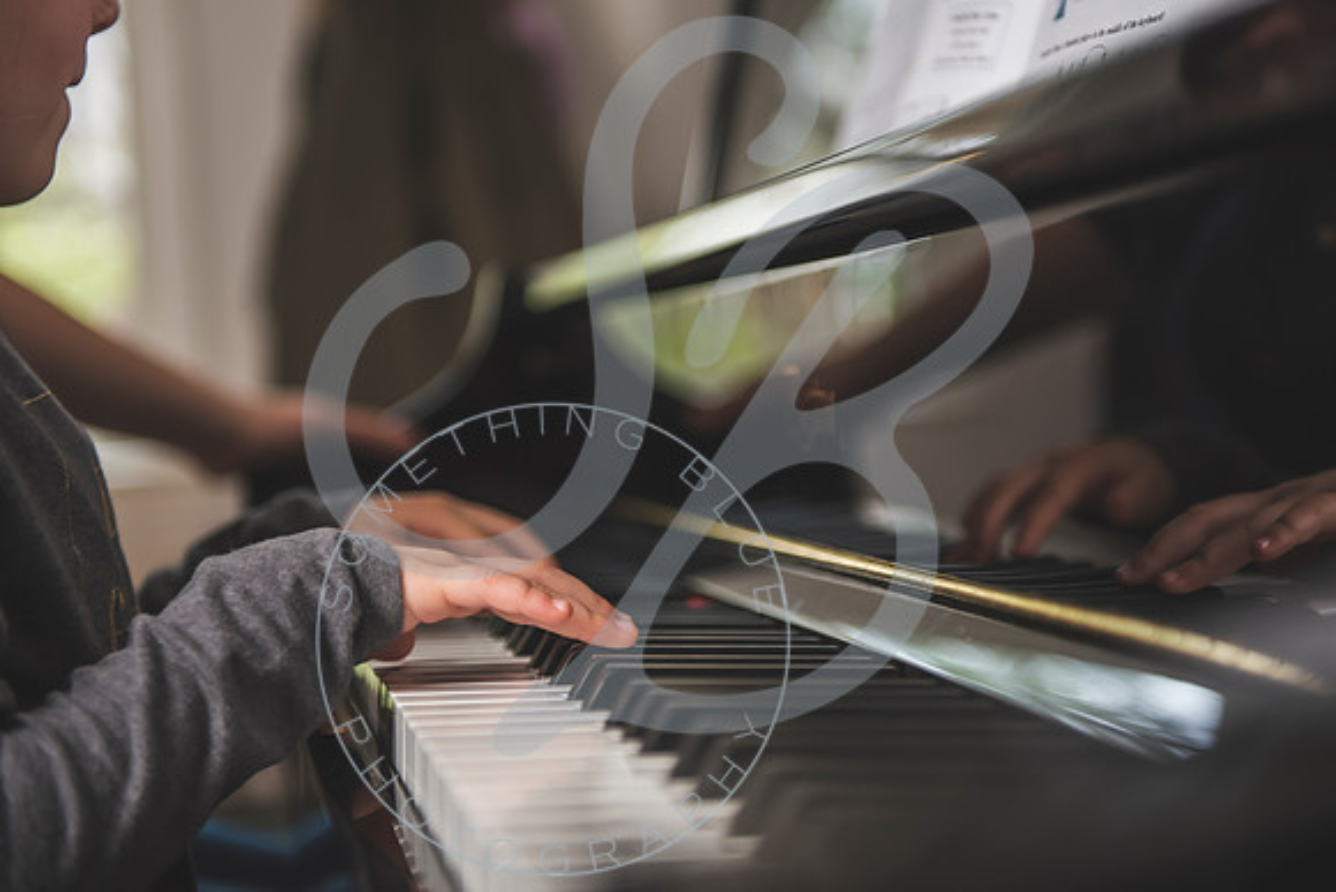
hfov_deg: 29.9
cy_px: 444
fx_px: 2501
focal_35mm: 67
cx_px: 701
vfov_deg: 20.2
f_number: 2.8
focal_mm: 62
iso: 400
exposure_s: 1/125
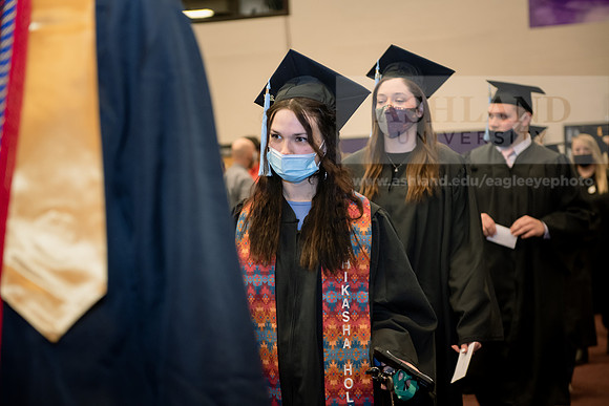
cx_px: 304
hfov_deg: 28.8
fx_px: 1184
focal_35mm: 70
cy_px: 203
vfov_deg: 19.5
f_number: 3.5
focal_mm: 70
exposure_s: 1/200
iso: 1600
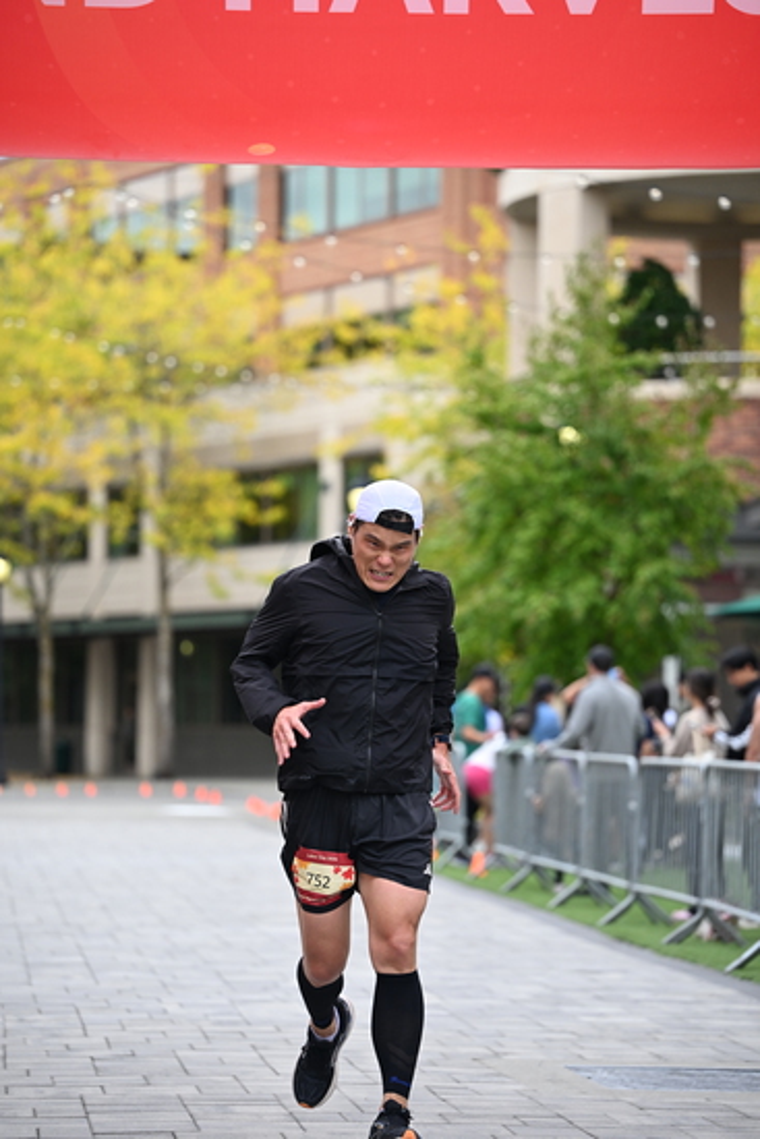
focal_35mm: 120
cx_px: 380
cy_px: 570
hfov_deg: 11.4
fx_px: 3797
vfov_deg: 17.1
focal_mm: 120
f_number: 2.8
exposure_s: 1/2500
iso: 640
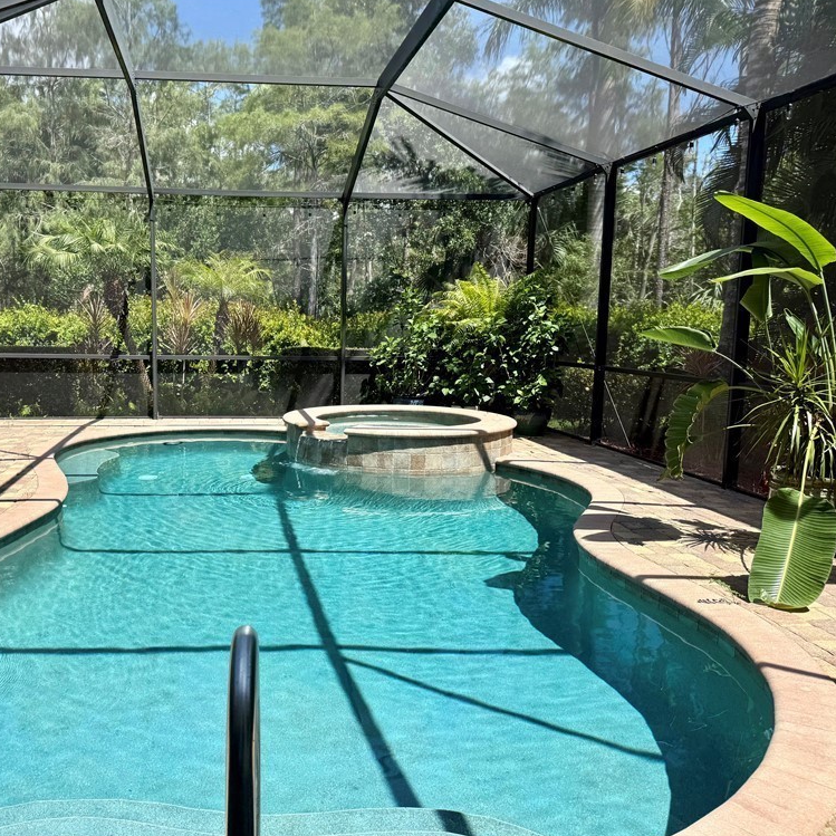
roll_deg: -0.2
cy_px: 419
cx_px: 292
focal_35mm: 29
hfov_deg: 54.7
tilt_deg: -3.7
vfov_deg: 55.6
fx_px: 792
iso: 80
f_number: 1.78
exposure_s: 1/1618
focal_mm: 6.76
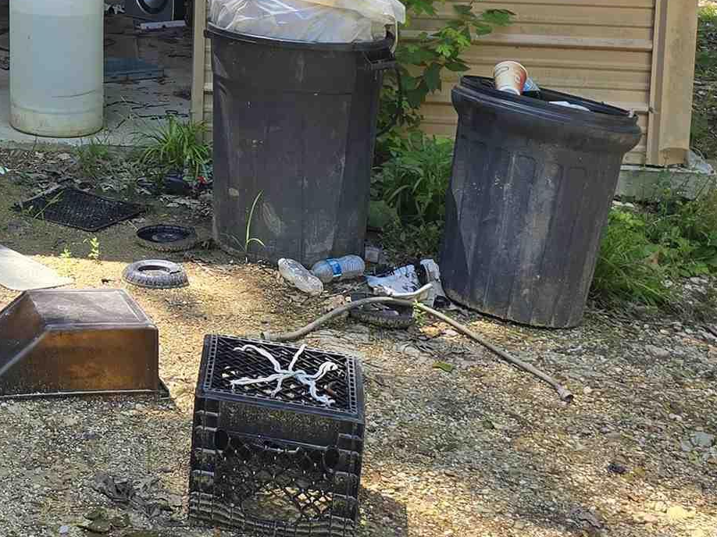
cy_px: -123
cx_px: -105
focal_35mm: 77
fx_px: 1594
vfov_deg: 18.1
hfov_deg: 23.5
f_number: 1.7
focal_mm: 6.3
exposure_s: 1/244
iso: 12
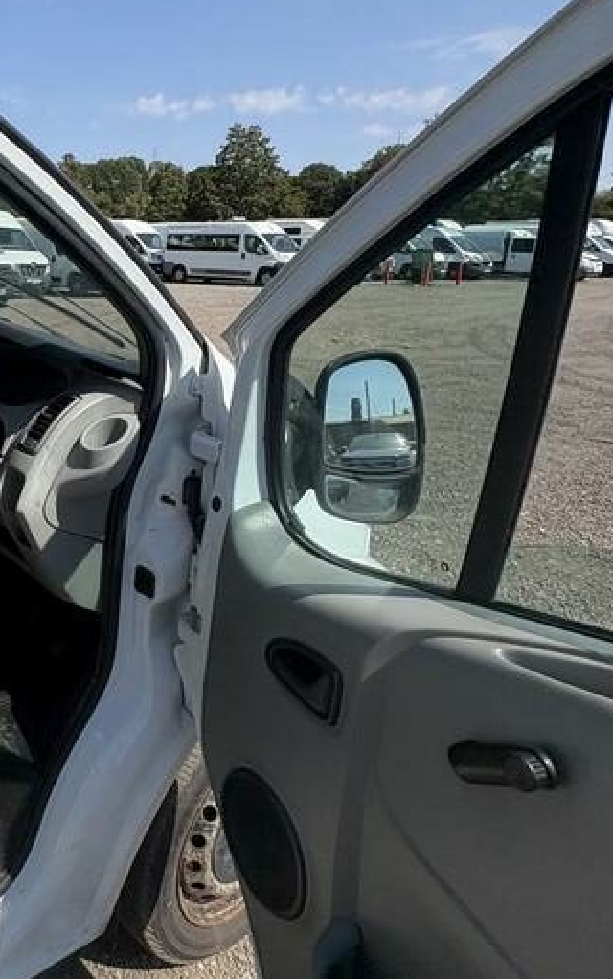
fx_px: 694
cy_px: 376
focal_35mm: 26
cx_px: -19
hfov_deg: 40.7
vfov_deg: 69.4
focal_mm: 2.22
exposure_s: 1/1789
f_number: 2.2
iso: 64
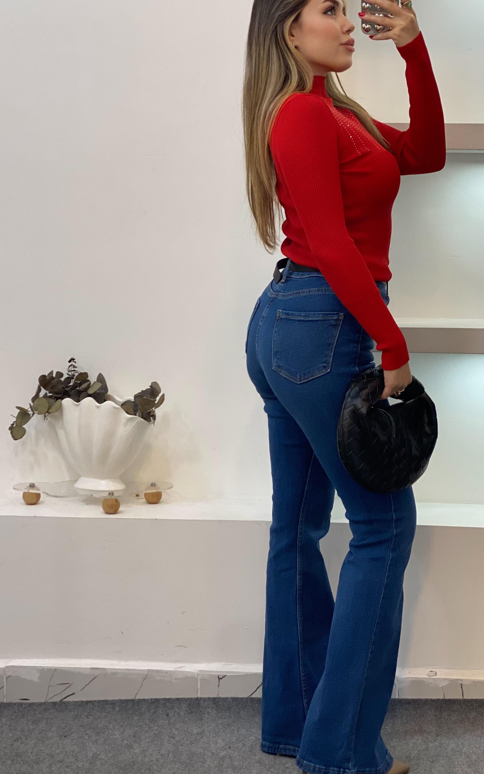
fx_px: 1435
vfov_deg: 30.2
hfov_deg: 19.1
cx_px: 295
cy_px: 331
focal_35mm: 68
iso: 80
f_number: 2
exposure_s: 1/100
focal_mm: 6
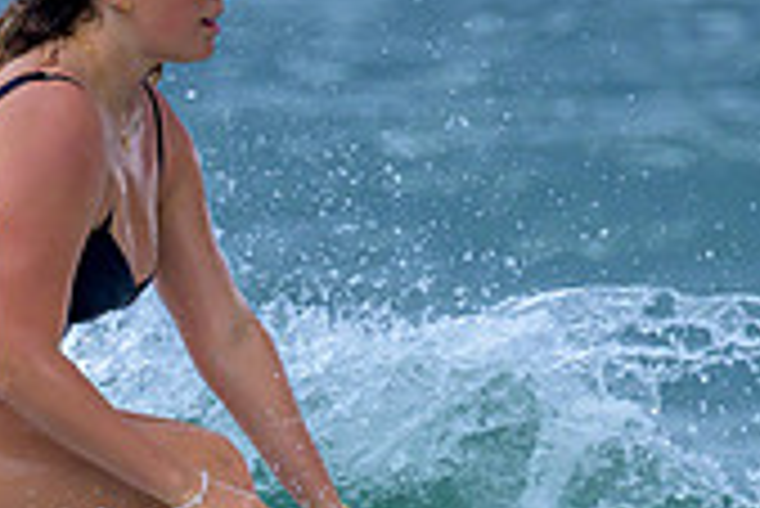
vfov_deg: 0.6
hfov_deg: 0.9
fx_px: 46462
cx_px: 304
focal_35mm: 2199
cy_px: 564
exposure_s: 1/2000
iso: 1000
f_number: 8
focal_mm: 560
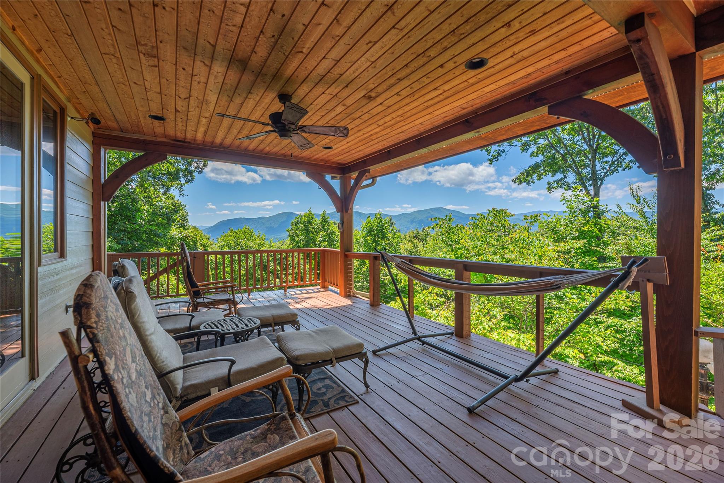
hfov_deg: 104.2
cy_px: 242
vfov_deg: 81.2
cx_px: 362
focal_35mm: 14
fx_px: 282
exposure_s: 1/500
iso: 320
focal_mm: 14
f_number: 8
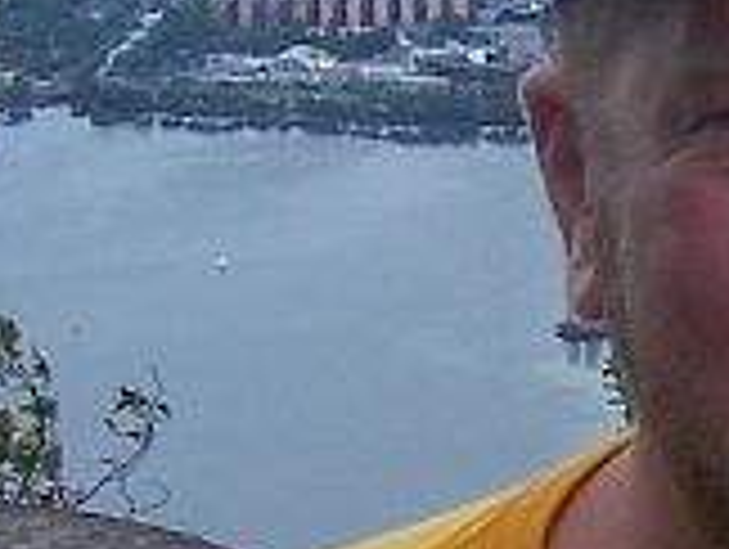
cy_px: 290
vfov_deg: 7.2
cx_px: 1750
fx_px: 4366
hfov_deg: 8.7
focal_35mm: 207
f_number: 5.6
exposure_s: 1/250
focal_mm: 7
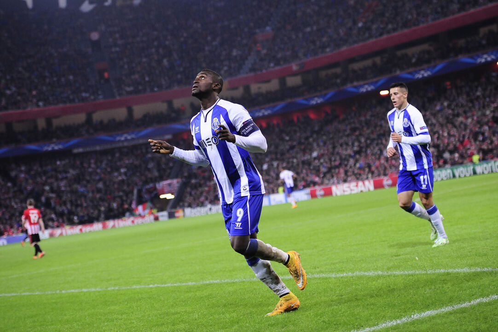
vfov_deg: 15.9
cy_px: 166
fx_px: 1189
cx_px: 249
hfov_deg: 23.7
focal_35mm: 86
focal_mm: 86
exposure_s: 1/1000
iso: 2000
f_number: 3.2
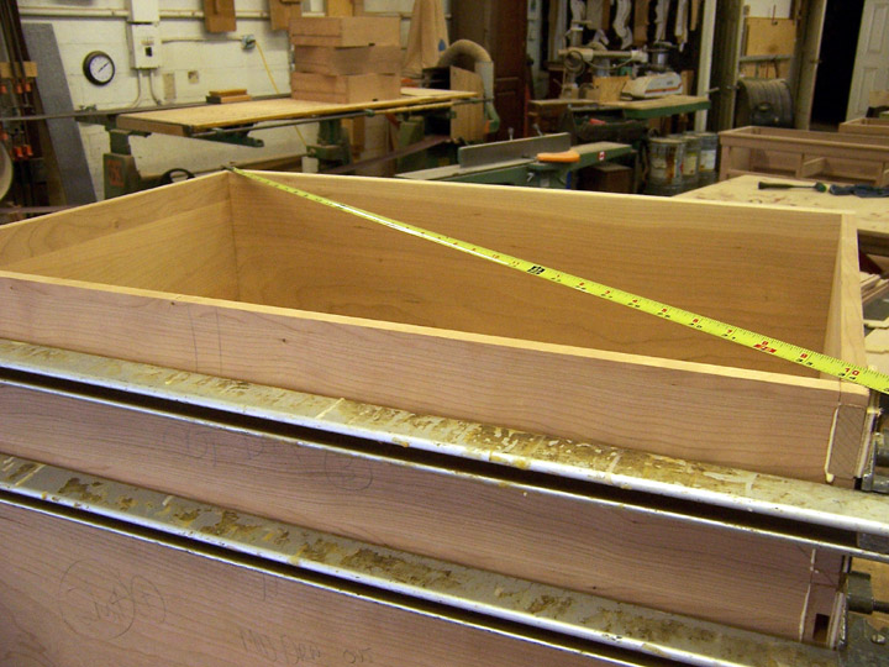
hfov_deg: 55.4
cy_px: 334
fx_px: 847
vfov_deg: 42.9
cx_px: 444
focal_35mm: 33
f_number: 3.4
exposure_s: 1/30
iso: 140
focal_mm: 5.5
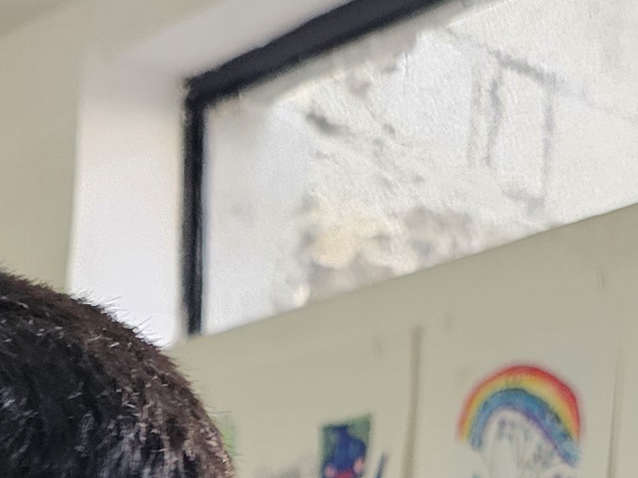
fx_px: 2359
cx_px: 138
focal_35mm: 128
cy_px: 1155
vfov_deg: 10.1
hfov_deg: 15.3
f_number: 1.7
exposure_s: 1/142
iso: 500
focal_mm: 6.3
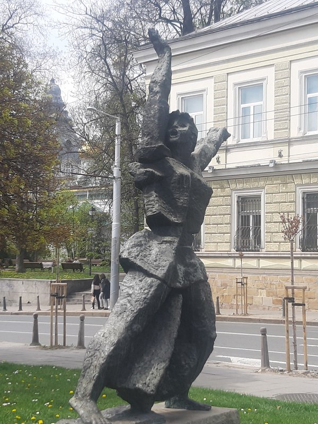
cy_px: 212
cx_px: 159
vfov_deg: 65.3
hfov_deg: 51.4
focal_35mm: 27
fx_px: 331
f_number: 1.7
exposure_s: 1/767
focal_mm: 3.93
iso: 40
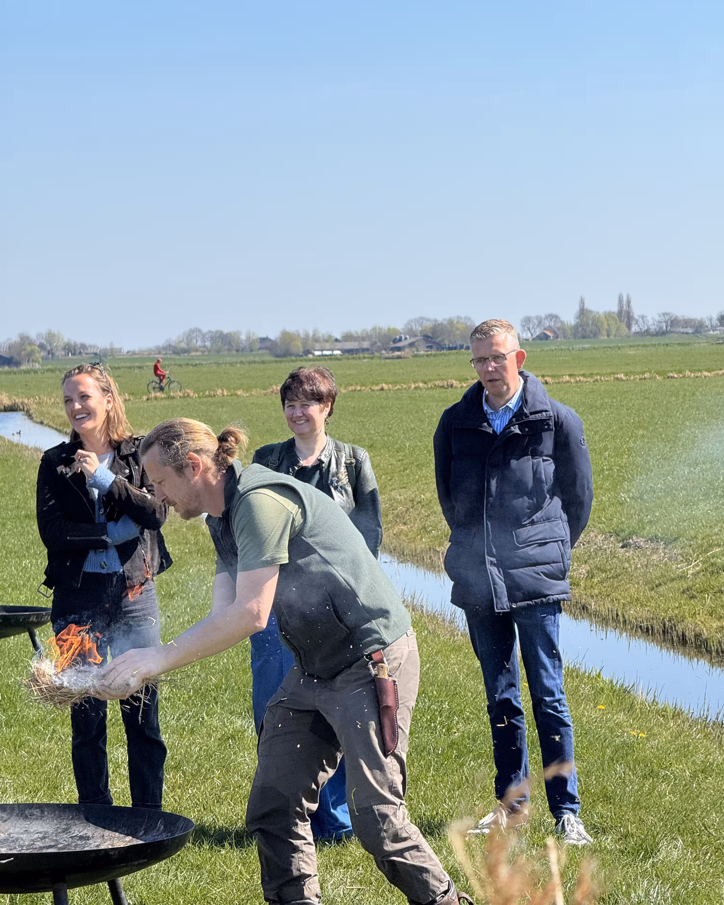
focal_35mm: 126
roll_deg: +3.2
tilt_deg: -2.2
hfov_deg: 12.2
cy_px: 422
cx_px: 364
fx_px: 3374
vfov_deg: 15.3
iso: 50
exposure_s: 1/1114
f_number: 2.8
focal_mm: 15.66
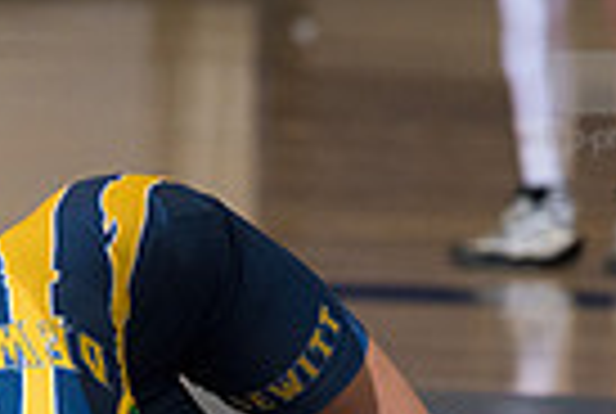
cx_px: 45
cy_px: 614
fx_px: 14130
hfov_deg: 2.5
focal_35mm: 824
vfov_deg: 1.7
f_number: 5.6
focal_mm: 195
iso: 1250
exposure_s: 1/250
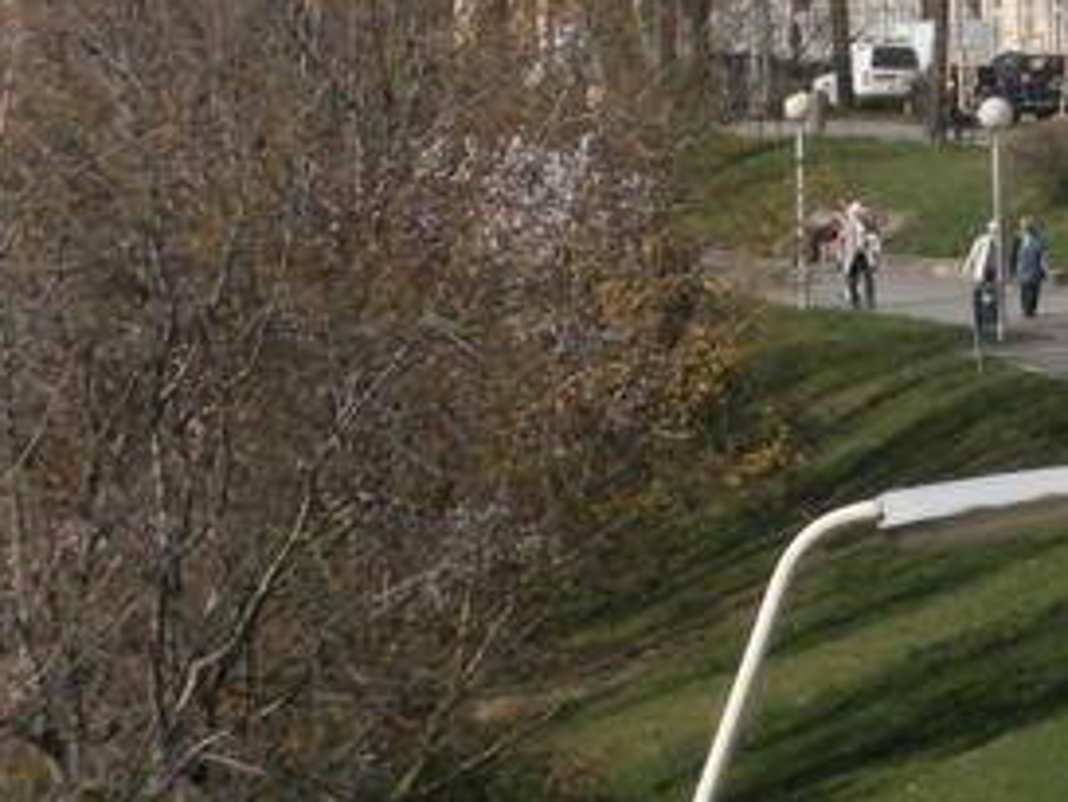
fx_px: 12377
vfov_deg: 3.7
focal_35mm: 401
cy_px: -364
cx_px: 1455
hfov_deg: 4.9
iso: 400
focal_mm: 24.17
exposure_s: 1/320
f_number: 14
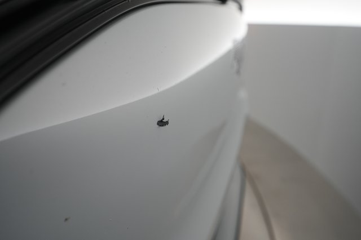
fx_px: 281
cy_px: 120
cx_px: 180
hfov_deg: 65.5
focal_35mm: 28
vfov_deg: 46.4
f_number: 4.5
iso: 1000
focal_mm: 28
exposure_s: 1/100
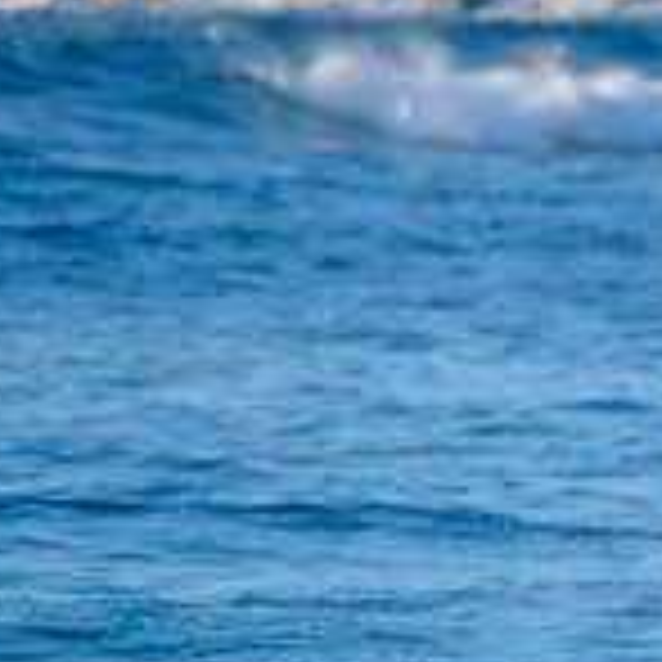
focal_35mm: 1678
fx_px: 36306
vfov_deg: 1.0
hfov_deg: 1.0
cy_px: 808
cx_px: 1090
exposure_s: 1/2000
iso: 500
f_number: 5.6
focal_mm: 500
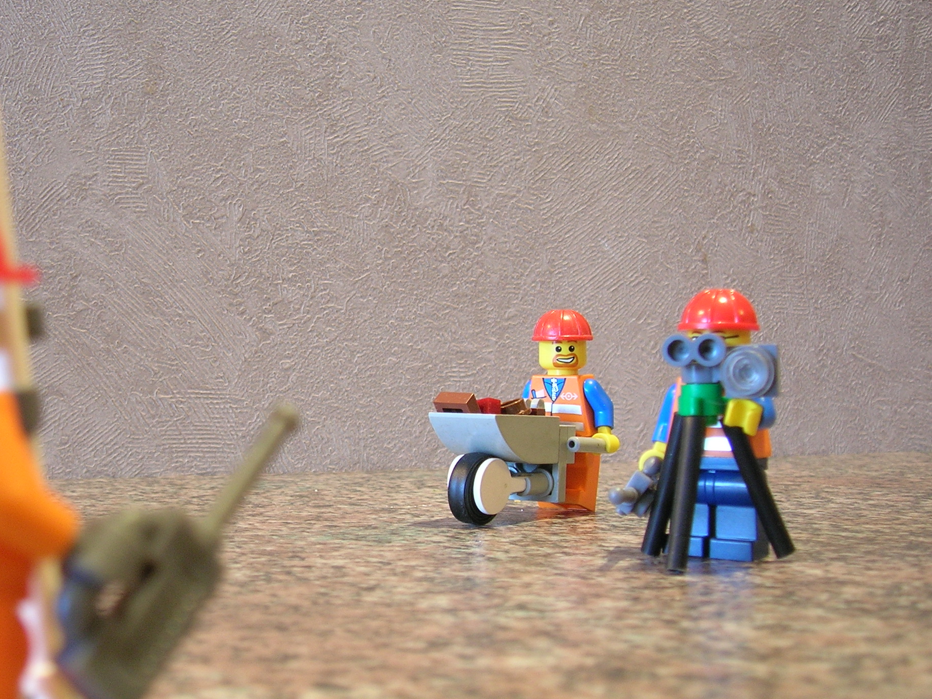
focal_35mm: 48
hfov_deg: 39.1
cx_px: 296
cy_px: 391
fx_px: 1292
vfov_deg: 30.2
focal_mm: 5.7
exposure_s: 1/3.2
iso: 69
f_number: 2.9
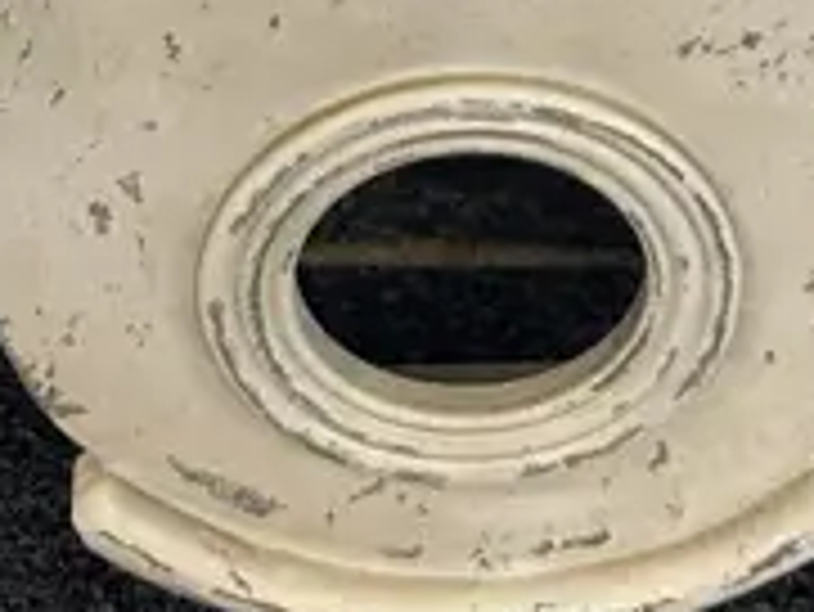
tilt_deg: -30.2
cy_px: -1233
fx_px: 3200
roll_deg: -0.2
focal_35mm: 136
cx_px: 522
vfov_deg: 8.9
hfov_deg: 14.5
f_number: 1.78
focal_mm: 6.86
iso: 160
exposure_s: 1/100
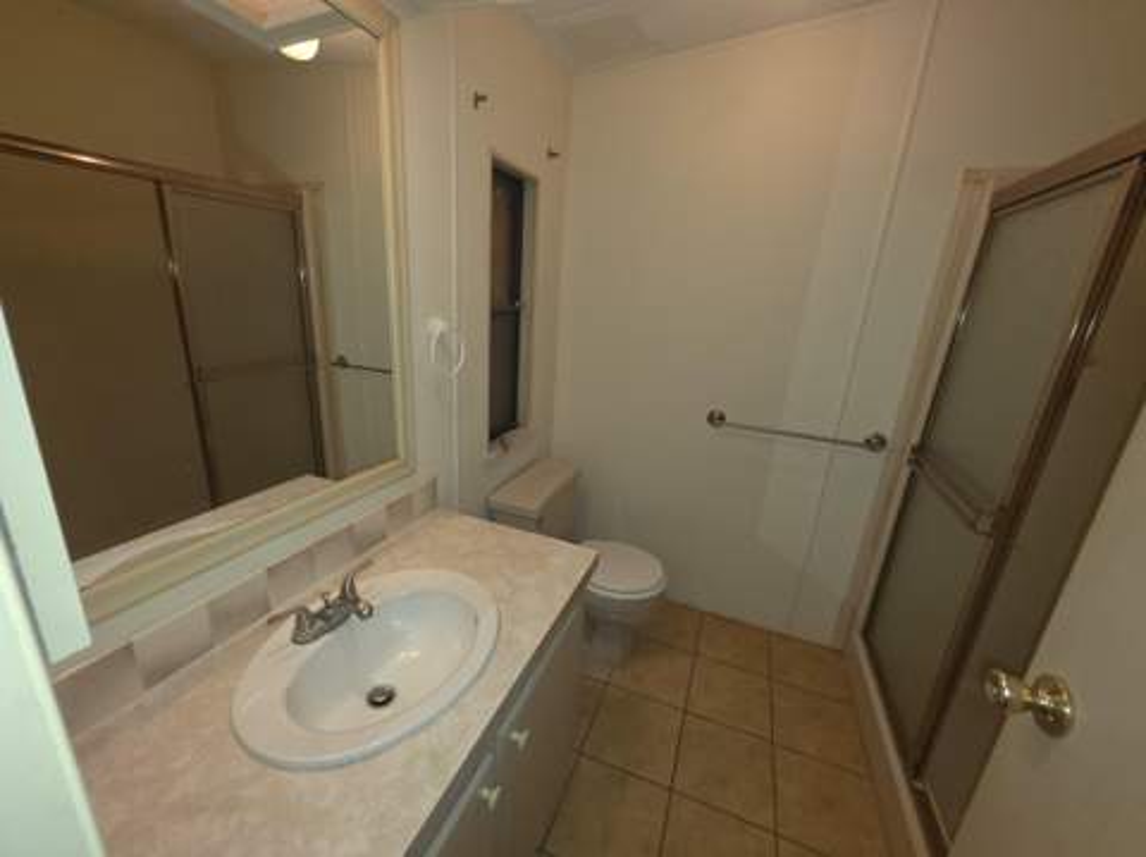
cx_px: 573
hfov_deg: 106.2
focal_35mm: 13
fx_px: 430
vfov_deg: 89.8
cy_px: 428
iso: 160
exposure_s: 1/60
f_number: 1.9
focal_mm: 2.2
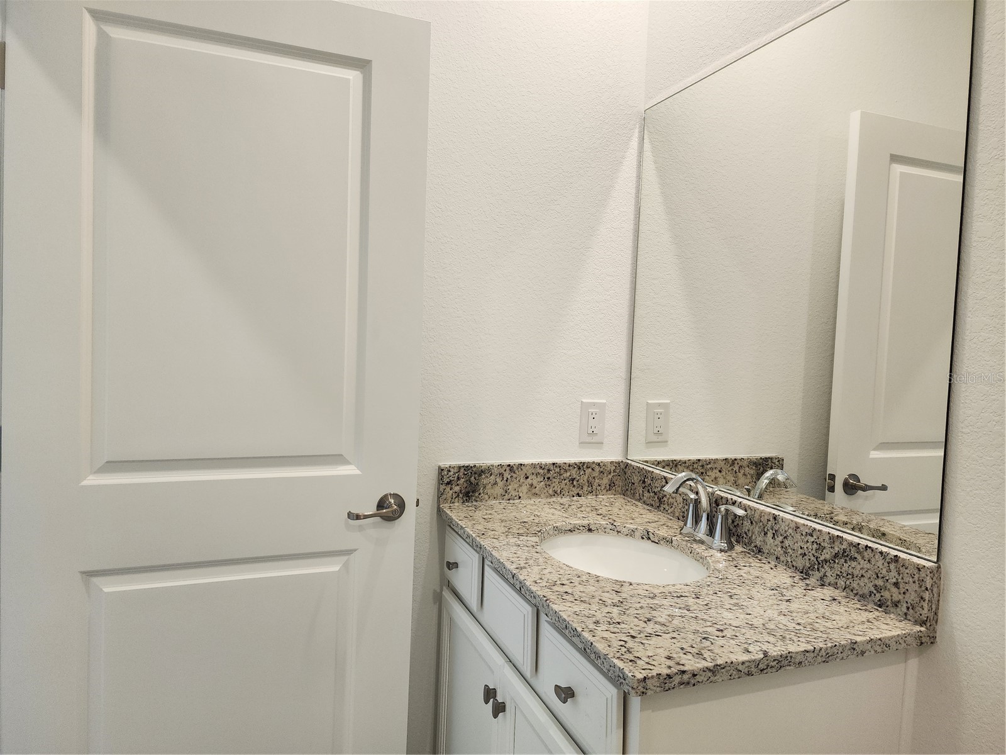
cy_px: 378
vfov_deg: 58.9
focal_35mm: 23
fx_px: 668
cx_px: 503
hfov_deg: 73.9
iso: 160
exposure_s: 1/120
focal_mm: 6.4
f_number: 1.8
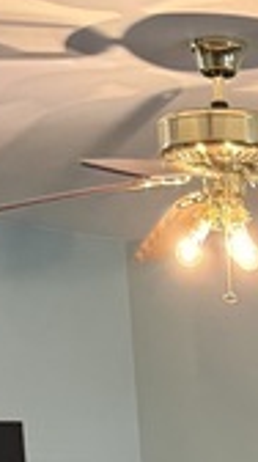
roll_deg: -0.4
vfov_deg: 17.9
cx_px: 425
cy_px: 730
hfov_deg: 11.0
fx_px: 1270
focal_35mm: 104
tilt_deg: -14.0
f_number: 1.78
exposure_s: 1/60
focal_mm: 6.76
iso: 400
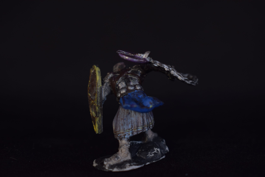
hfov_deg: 24.6
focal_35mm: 82
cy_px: 88
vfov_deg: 16.6
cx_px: 132
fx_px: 607
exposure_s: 1/30
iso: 400
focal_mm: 55
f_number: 5.6
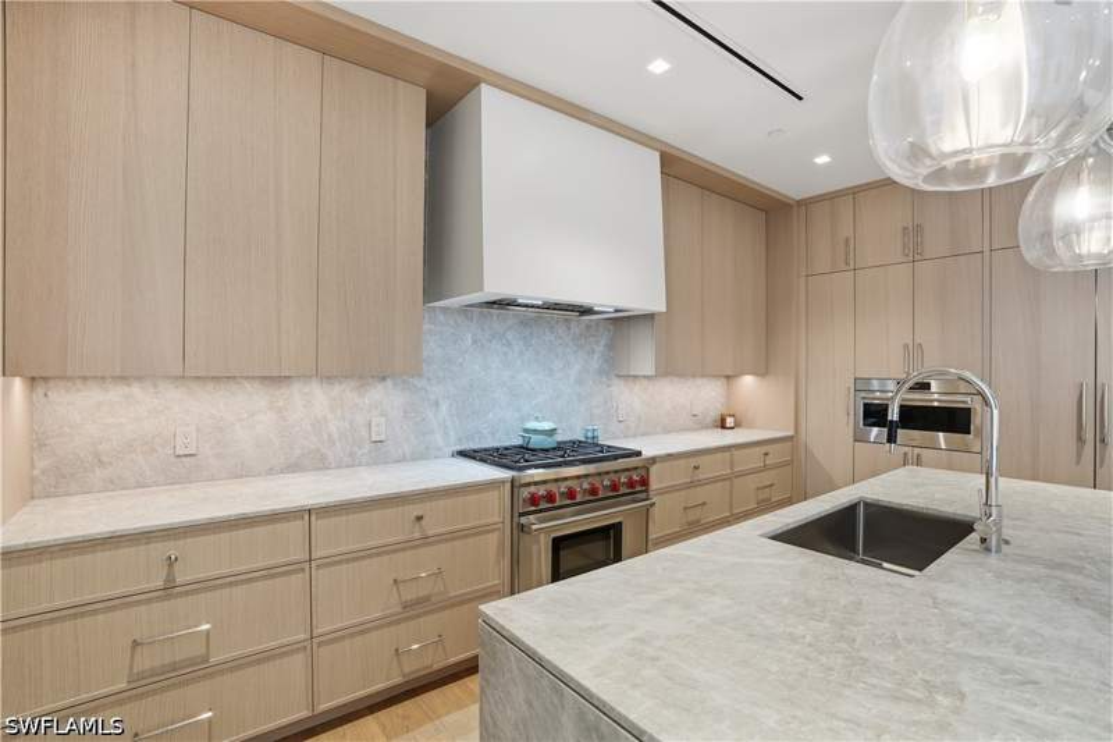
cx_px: 556
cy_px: 371
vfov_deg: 73.7
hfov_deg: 96.7
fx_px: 495
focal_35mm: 16
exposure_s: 1/30
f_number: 9
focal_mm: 16
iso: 200
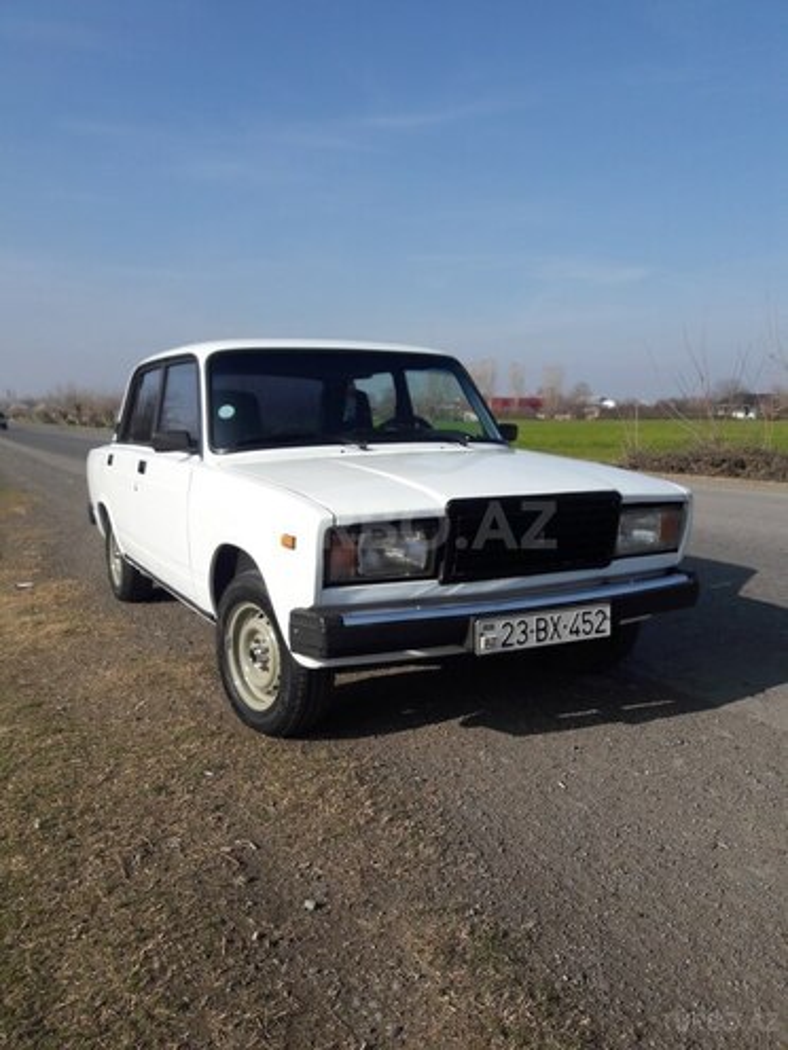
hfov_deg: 49.7
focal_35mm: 28
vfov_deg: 63.4
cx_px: 394
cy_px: 525
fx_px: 850
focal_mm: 3.7
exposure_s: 1/2037
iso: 40
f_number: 1.9
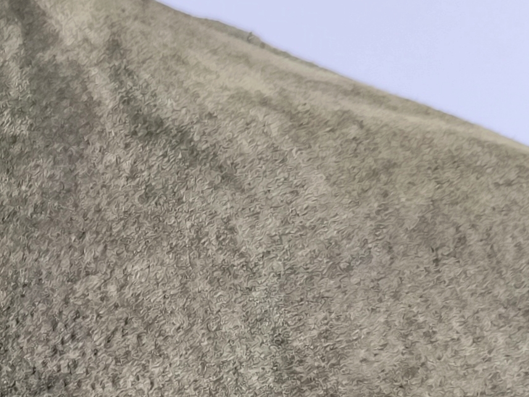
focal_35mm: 96
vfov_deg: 14.2
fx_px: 1467
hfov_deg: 18.0
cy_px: 629
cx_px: -290
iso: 125
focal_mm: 6.92
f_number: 1.9
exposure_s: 1/100
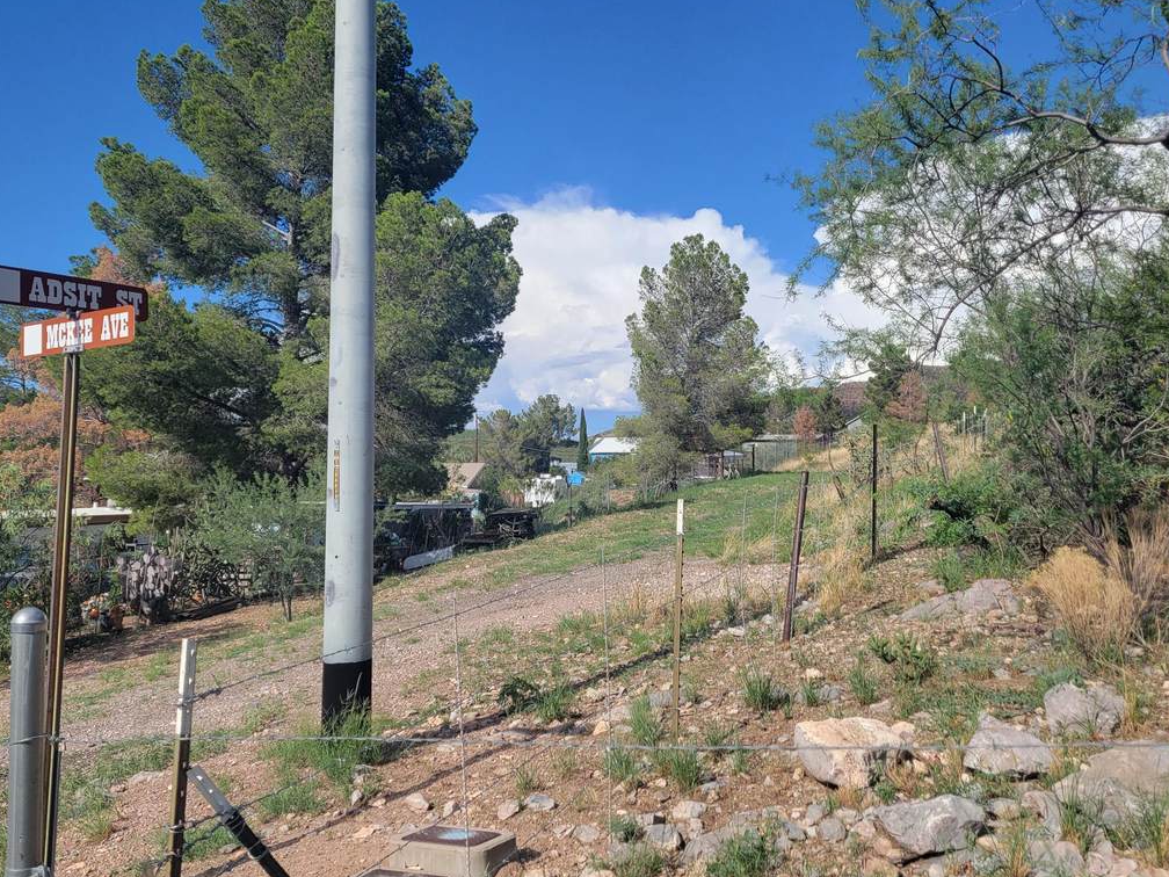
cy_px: 434
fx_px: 1114
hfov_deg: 55.3
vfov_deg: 42.9
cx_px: 549
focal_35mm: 33
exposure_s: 1/2483
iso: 40
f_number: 1.8
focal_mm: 5.4
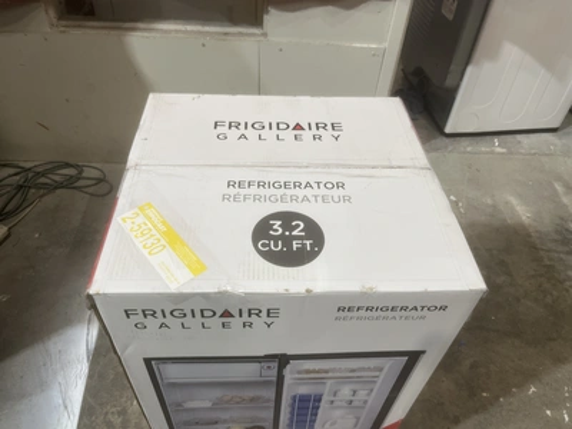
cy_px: 214
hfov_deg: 67.3
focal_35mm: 26
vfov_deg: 53.1
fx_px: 430
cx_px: 286
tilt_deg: -45.4
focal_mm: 5.1
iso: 100
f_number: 1.6
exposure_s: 1/120
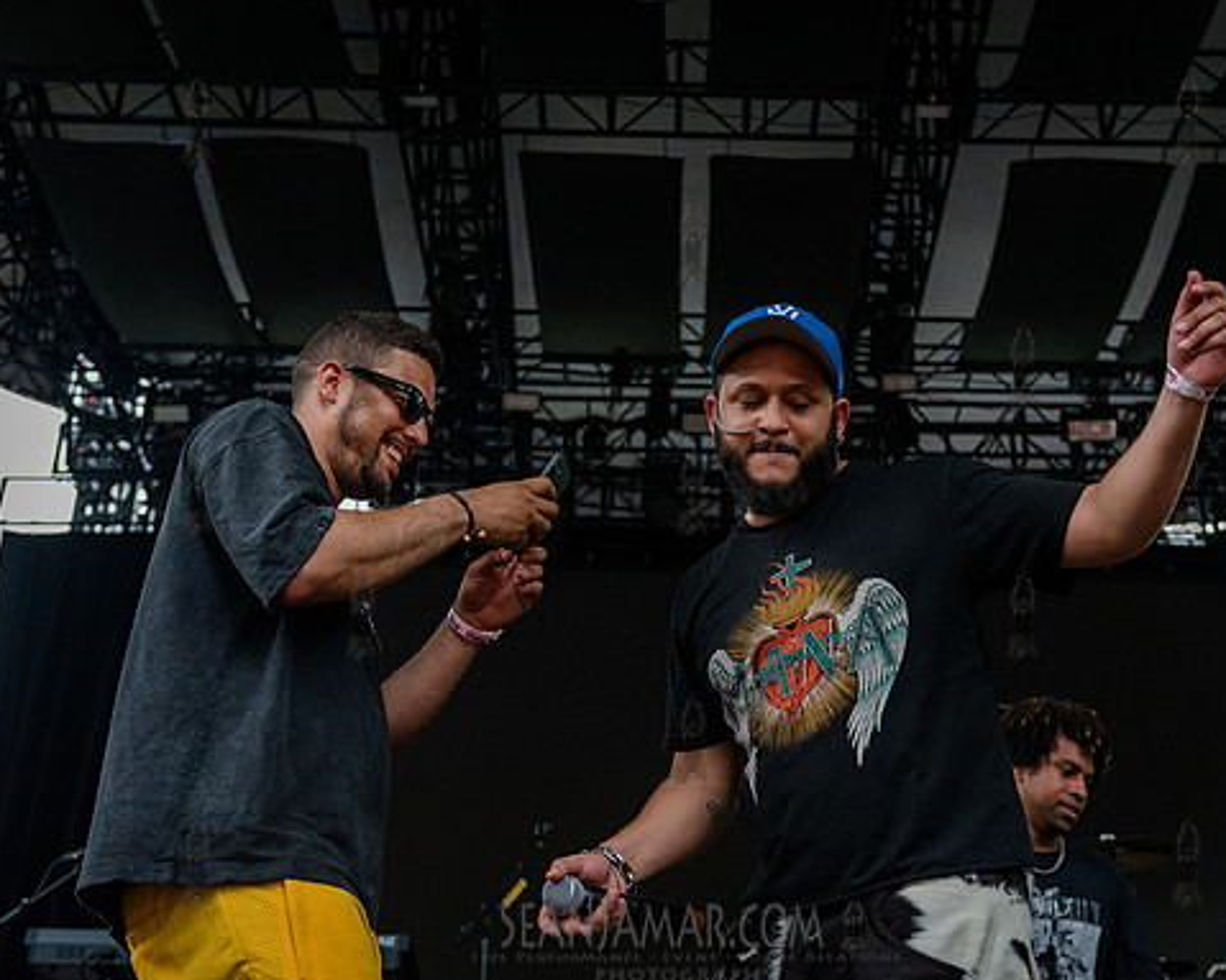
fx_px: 1814
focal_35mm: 50
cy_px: 490
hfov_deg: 37.3
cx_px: 691
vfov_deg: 30.2
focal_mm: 44
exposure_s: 1/320
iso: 5000
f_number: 3.5
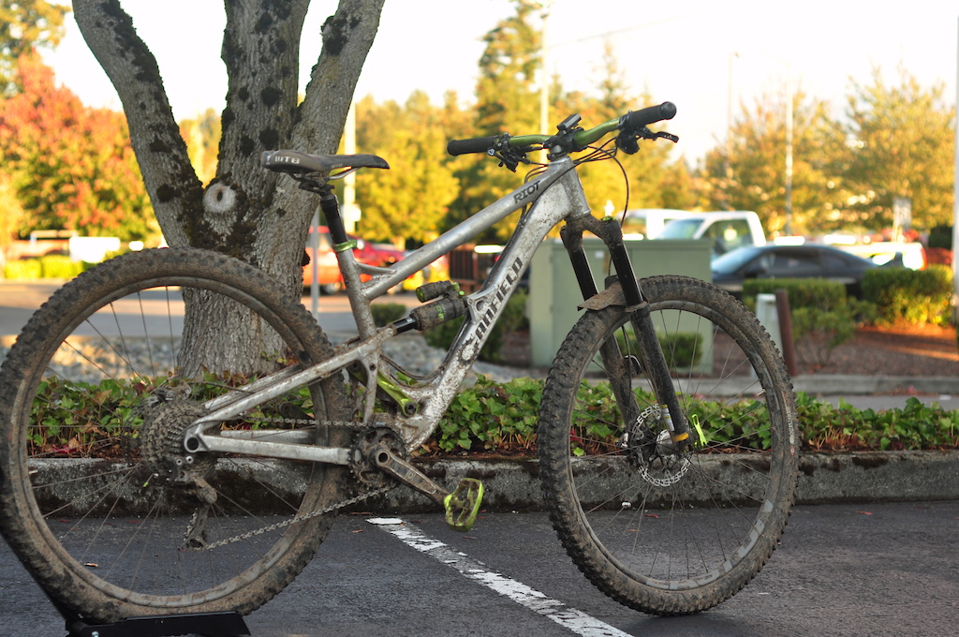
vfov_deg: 18.1
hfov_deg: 27.0
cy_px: 318
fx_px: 1995
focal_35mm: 75
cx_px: 480
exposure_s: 1/250
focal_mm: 50
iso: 200
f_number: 3.3
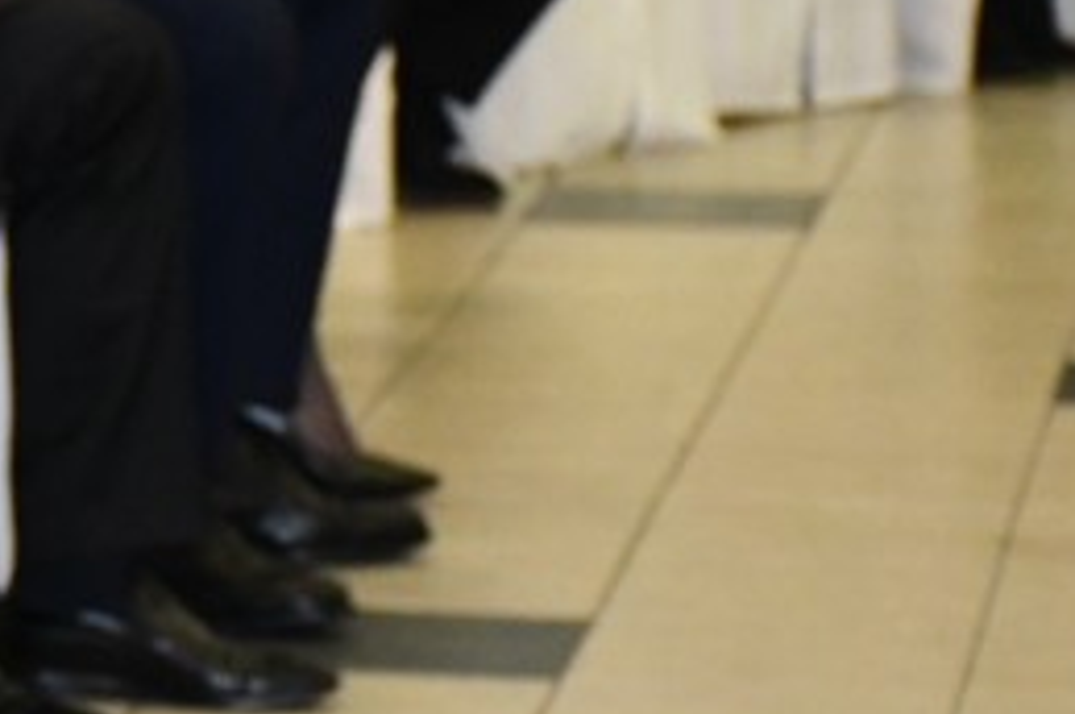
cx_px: -444
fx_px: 8858
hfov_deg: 6.9
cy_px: 118
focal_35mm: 297
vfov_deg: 4.6
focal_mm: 50
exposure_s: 1/60
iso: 2500
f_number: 4.8
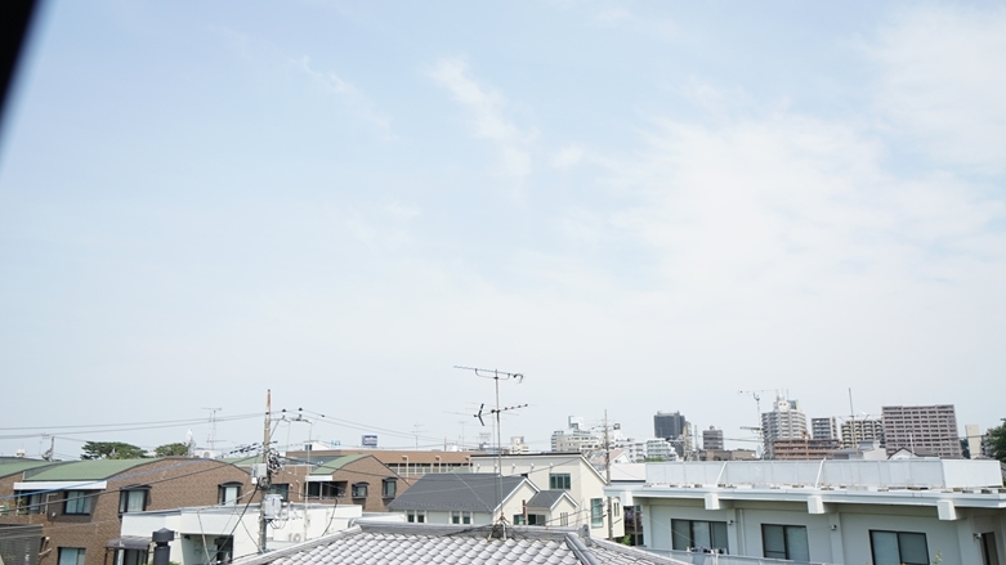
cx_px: 504
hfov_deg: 66.1
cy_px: 306
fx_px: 773
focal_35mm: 29
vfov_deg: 40.1
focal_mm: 18
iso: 100
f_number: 4.5
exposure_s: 1/640
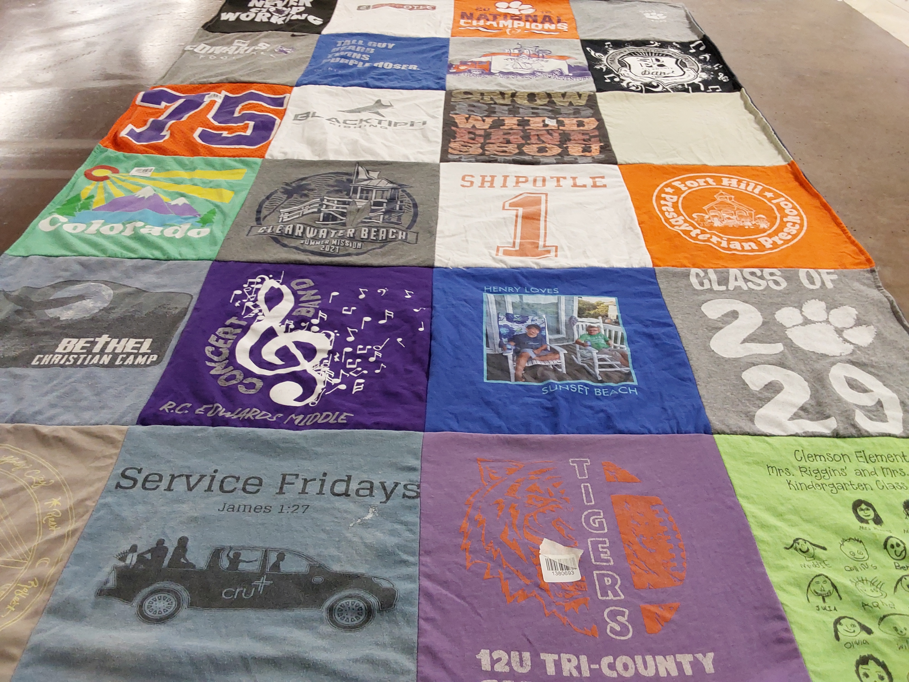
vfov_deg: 49.7
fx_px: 735
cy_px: 341
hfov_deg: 63.4
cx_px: 454
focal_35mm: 28
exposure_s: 1/60
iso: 125
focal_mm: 2.91
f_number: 1.9
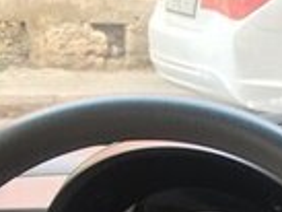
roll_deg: -1.7
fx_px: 1142
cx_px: 545
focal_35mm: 140
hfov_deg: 12.5
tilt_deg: -22.6
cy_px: 441
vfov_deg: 9.8
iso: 25
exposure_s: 1/50
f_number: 2.2
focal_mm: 4.15
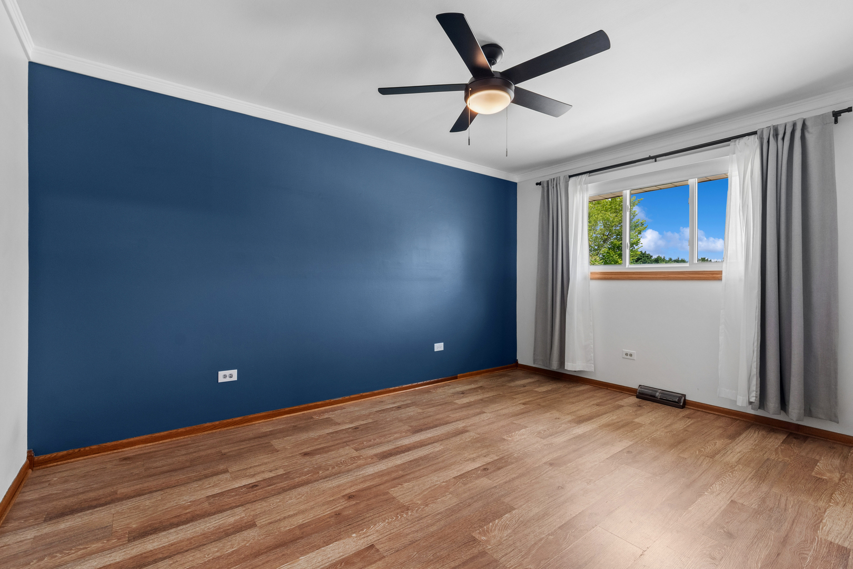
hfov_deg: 100.4
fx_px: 355
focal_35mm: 15
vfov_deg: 77.3
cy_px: 284
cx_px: 426
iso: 250
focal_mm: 10
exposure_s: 1/50
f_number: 8
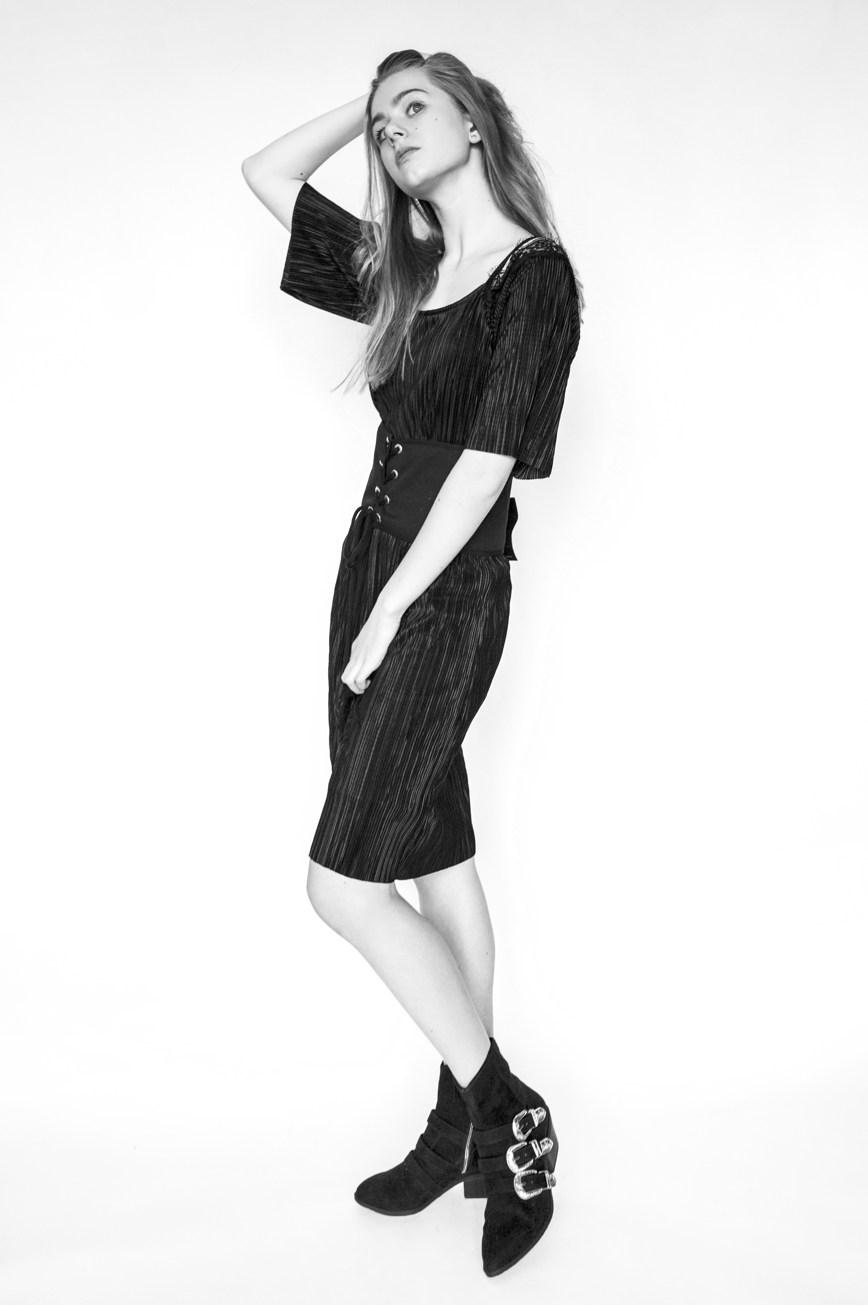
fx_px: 1267
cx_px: 434
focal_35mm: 35
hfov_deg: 37.8
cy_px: 652
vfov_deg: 54.5
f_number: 6.3
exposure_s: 1/200
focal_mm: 35
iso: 1600
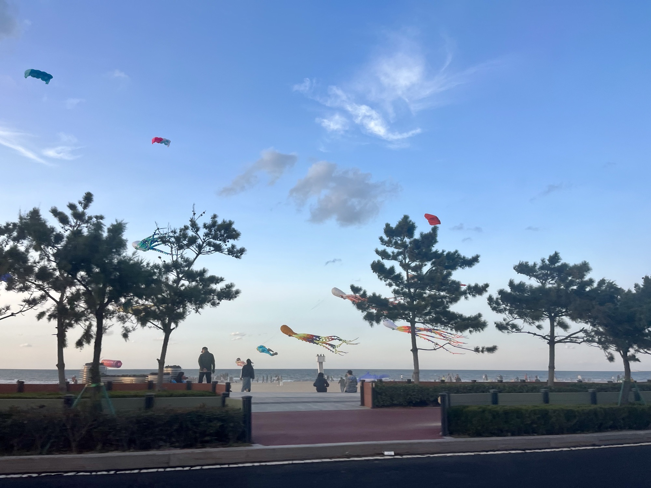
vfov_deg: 53.1
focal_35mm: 26
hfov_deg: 67.3
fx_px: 489
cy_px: 244
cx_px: 326
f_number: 1.6
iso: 40
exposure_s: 1/121
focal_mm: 5.1
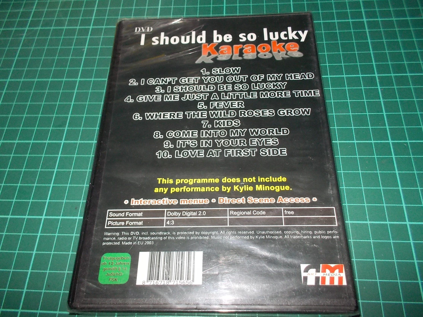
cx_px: 212
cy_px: 158
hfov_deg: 61.7
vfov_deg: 48.2
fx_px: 354
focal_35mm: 29
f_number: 3.3
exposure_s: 1/30
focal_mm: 4.1
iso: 200
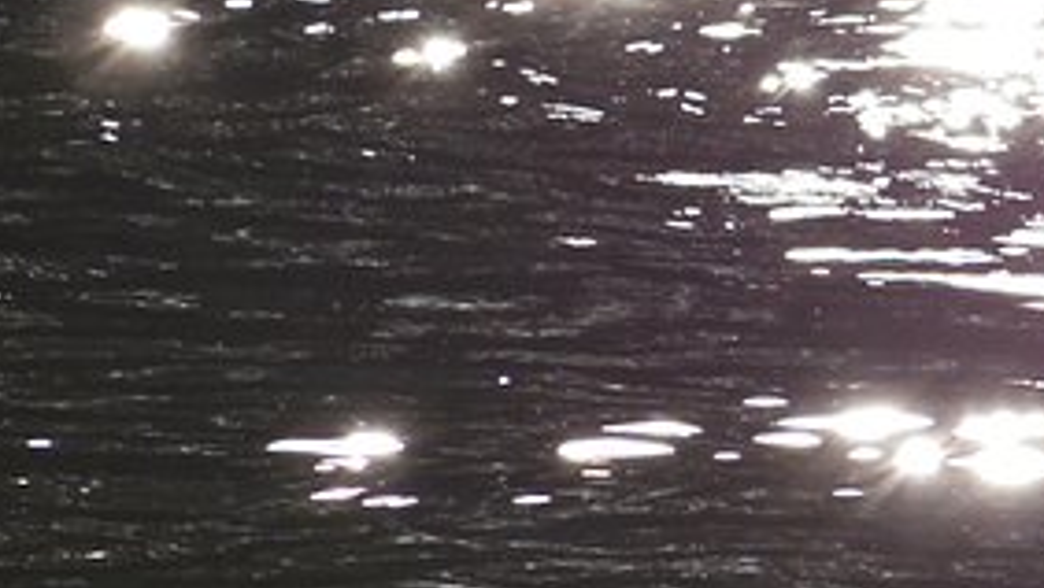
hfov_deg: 2.2
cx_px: 1514
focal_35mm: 993
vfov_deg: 1.2
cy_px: 129
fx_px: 27505
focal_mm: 45
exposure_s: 1/1000
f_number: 2.8
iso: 125
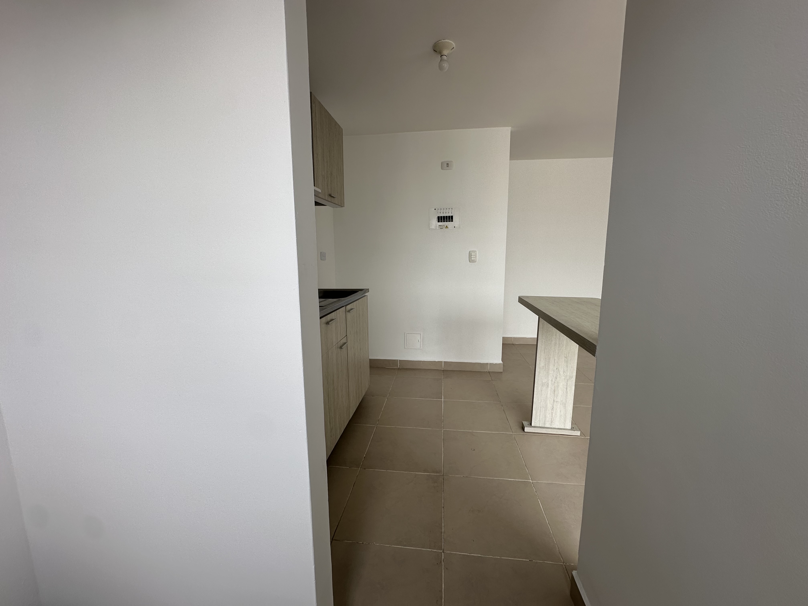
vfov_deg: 85.7
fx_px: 327
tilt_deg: -8.2
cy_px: 303
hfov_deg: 102.1
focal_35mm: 14
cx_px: 404
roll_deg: +0.2
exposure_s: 1/246
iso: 40
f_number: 2.2
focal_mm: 2.22
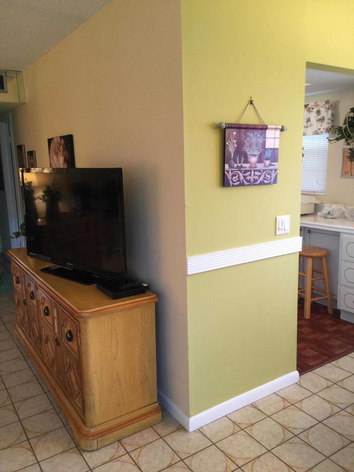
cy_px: 236
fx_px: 395
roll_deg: +2.3
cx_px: 177
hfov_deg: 48.2
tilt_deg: -10.1
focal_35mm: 29
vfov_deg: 61.7
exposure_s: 1/15
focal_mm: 4.15
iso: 50
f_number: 2.2
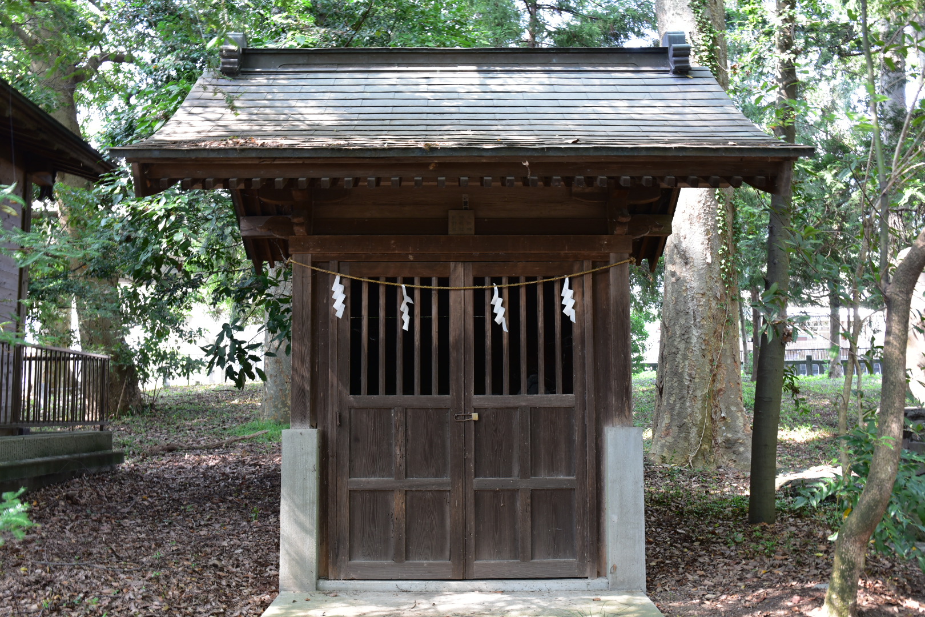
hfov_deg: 54.4
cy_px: 308
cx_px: 462
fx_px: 899
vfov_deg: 37.9
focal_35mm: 35
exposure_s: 1/15
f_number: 6.3
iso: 560
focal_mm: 35
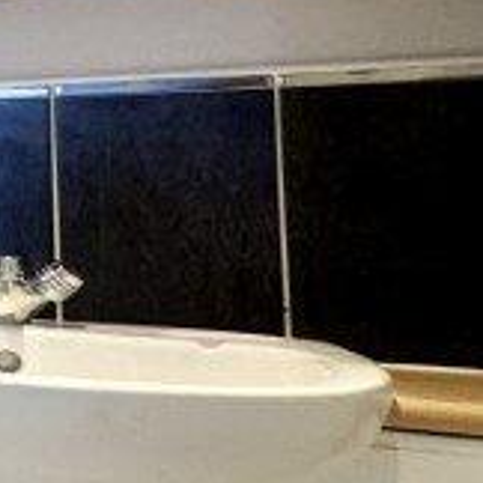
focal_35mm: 65
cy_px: 155
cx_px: -786
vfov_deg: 26.3
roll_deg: -0.9
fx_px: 1026
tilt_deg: +2.7
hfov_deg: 13.6
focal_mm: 2.22
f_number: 2.2
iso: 160
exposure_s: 1/50
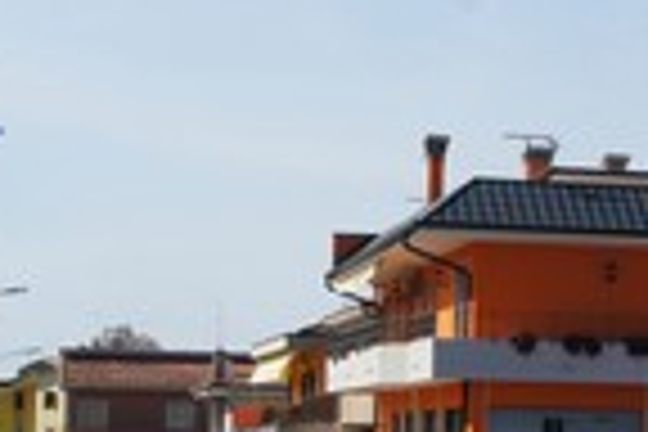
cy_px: 342
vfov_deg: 10.6
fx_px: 2333
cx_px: 752
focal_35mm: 130
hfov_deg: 15.3
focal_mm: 27
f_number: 13
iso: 200
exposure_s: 1/250
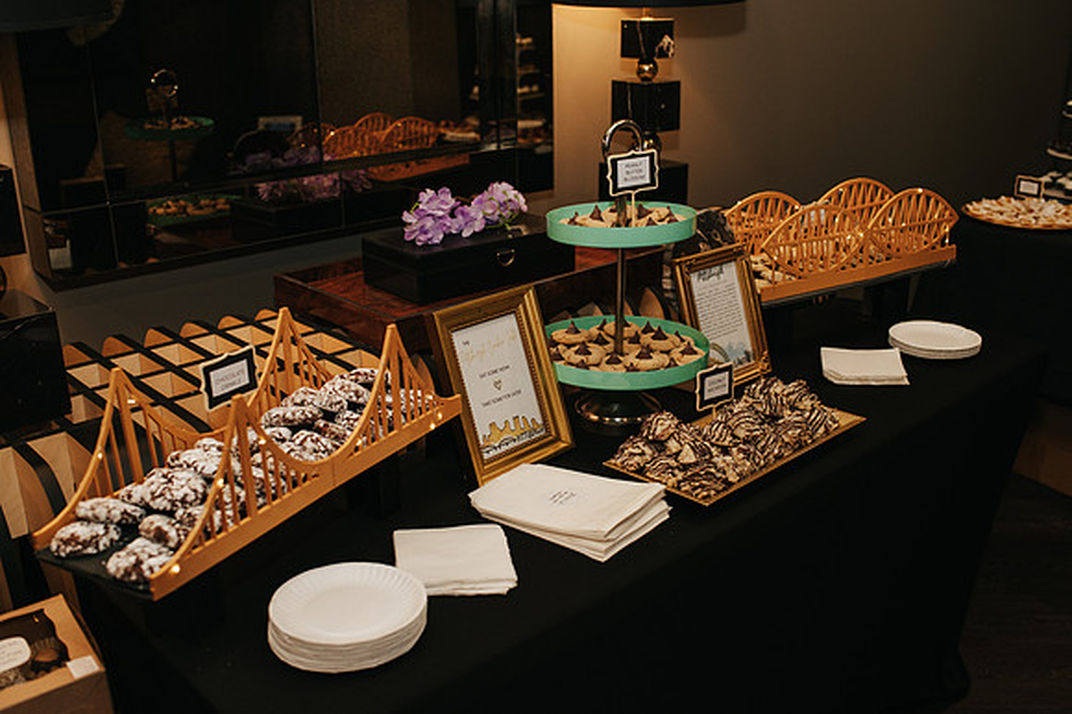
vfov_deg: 37.8
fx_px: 1042
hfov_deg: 54.5
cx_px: 536
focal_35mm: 35
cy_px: 357
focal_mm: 35
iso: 1000
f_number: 3.5
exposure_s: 1/200
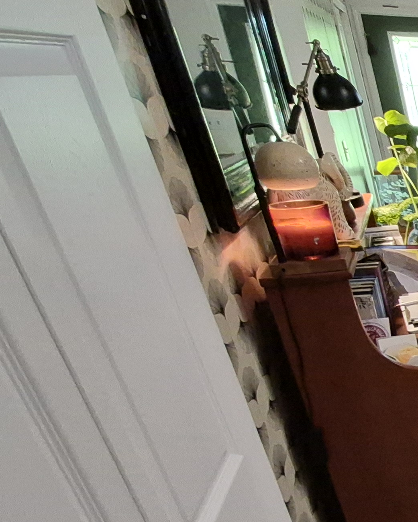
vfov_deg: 45.7
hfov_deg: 22.5
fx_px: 603
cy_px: 371
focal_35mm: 39
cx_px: 745
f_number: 2.2
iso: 1250
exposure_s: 1/60
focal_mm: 1.74
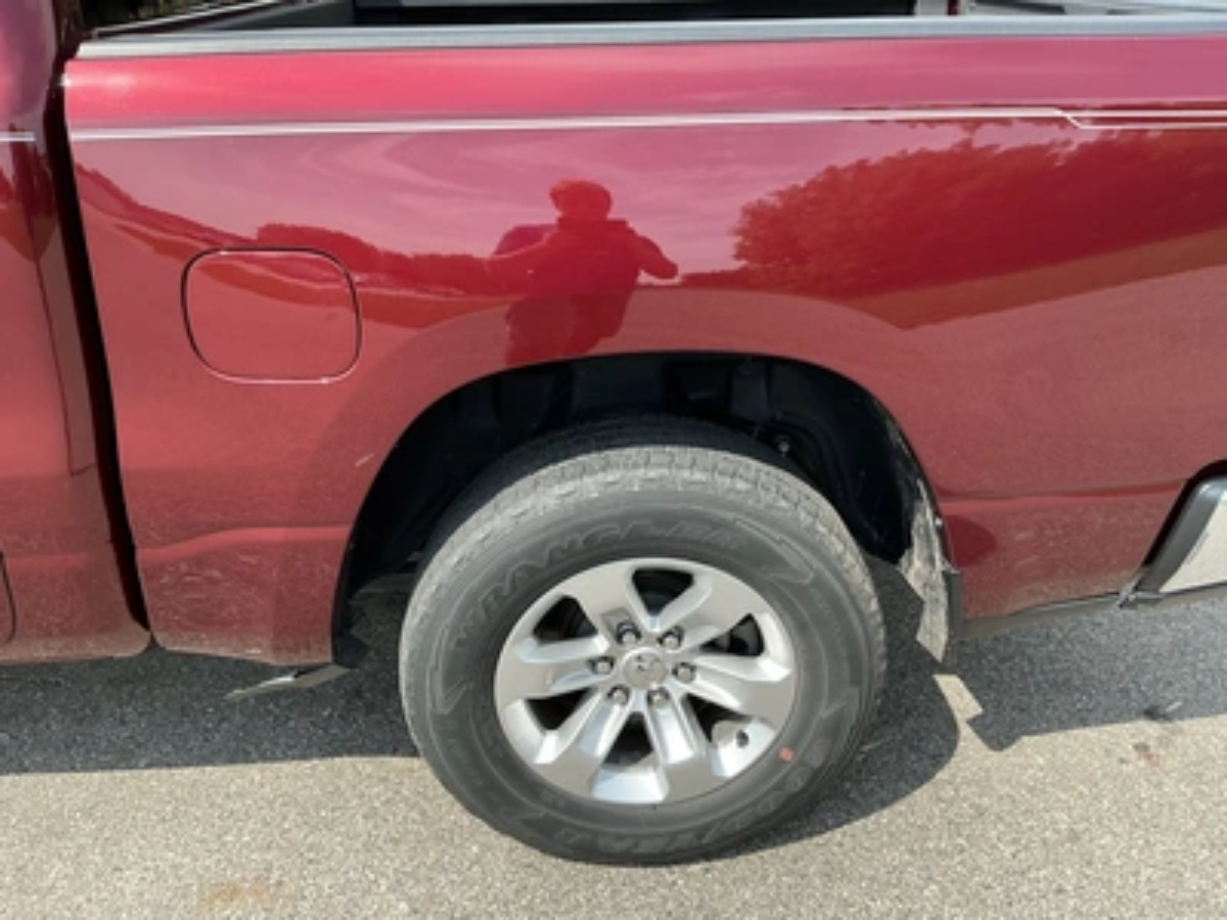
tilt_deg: -27.1
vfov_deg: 49.7
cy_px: 460
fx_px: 992
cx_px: 614
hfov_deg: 63.4
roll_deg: -1.8
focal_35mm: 28
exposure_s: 1/620
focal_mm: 3
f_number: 1.8
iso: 25
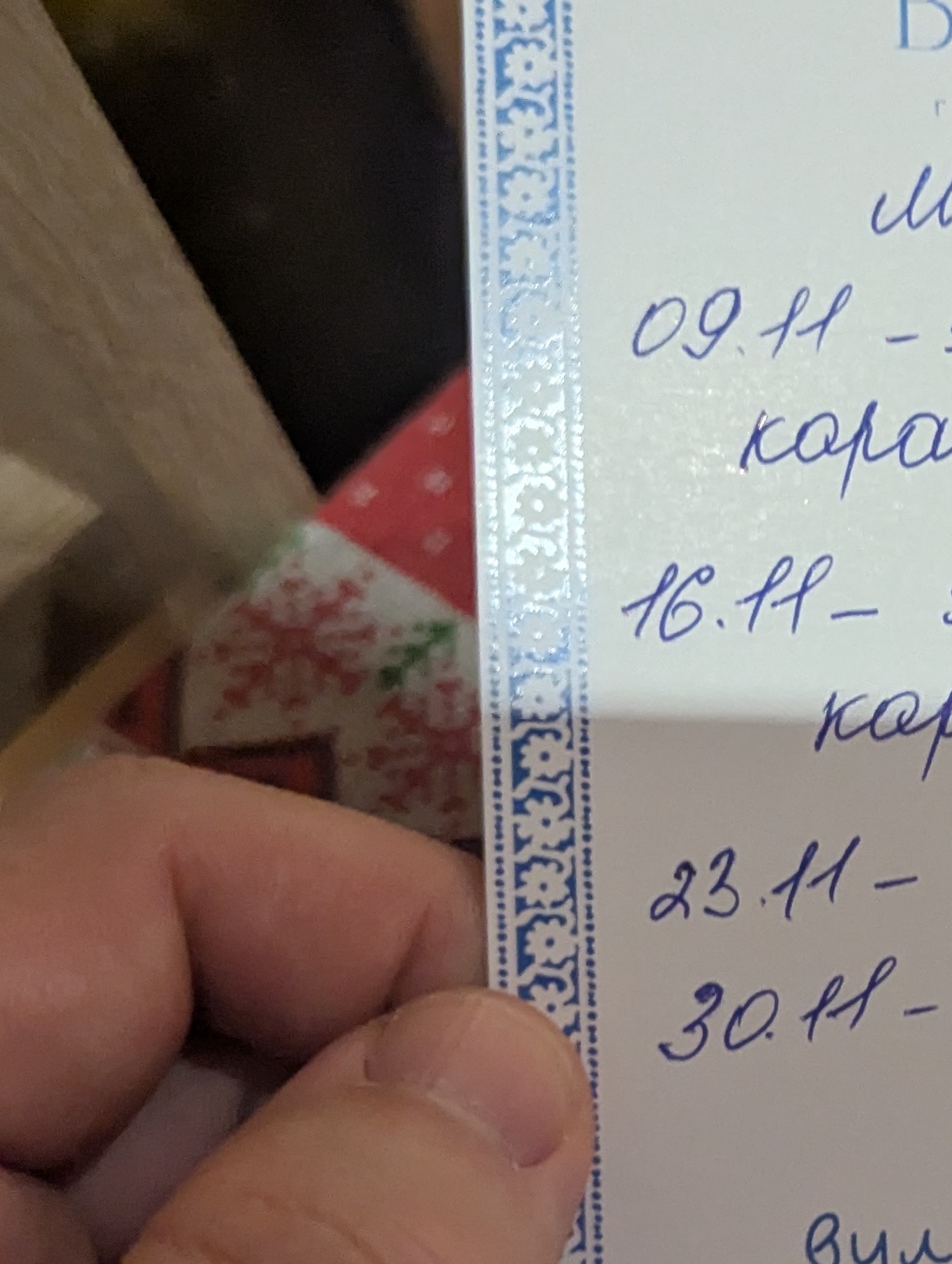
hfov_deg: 21.3
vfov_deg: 29.7
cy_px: 753
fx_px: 2377
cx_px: 1102
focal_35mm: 65
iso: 3522
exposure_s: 1/100
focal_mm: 6.81
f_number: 1.85
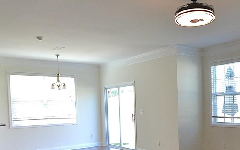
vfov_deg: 32.2
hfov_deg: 49.1
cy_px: 112
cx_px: 169
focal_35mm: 39
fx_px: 255
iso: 500
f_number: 5.6
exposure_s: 1/125
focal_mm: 10
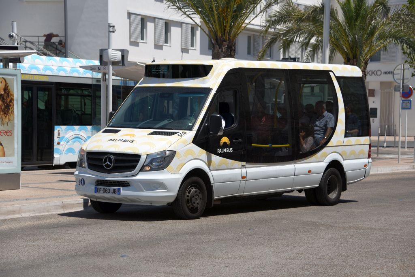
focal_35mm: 100
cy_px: 138
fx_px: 1153
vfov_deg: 13.7
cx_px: 208
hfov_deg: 20.4
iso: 100
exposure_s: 1/640
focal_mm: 100
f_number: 6.3
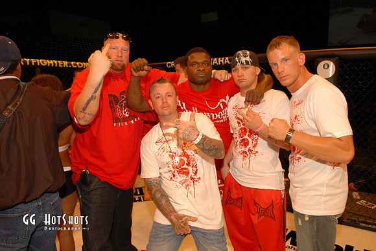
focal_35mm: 26
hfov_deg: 70.4
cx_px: 188
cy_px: 126
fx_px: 267
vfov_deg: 50.5
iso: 200
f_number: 4
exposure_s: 1/250
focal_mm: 17
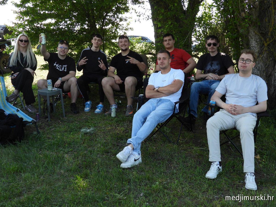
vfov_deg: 32.9
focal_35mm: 44
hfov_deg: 42.9
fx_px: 351
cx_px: 138
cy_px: 104
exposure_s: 1/250
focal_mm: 7.9
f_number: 3.2
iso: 100
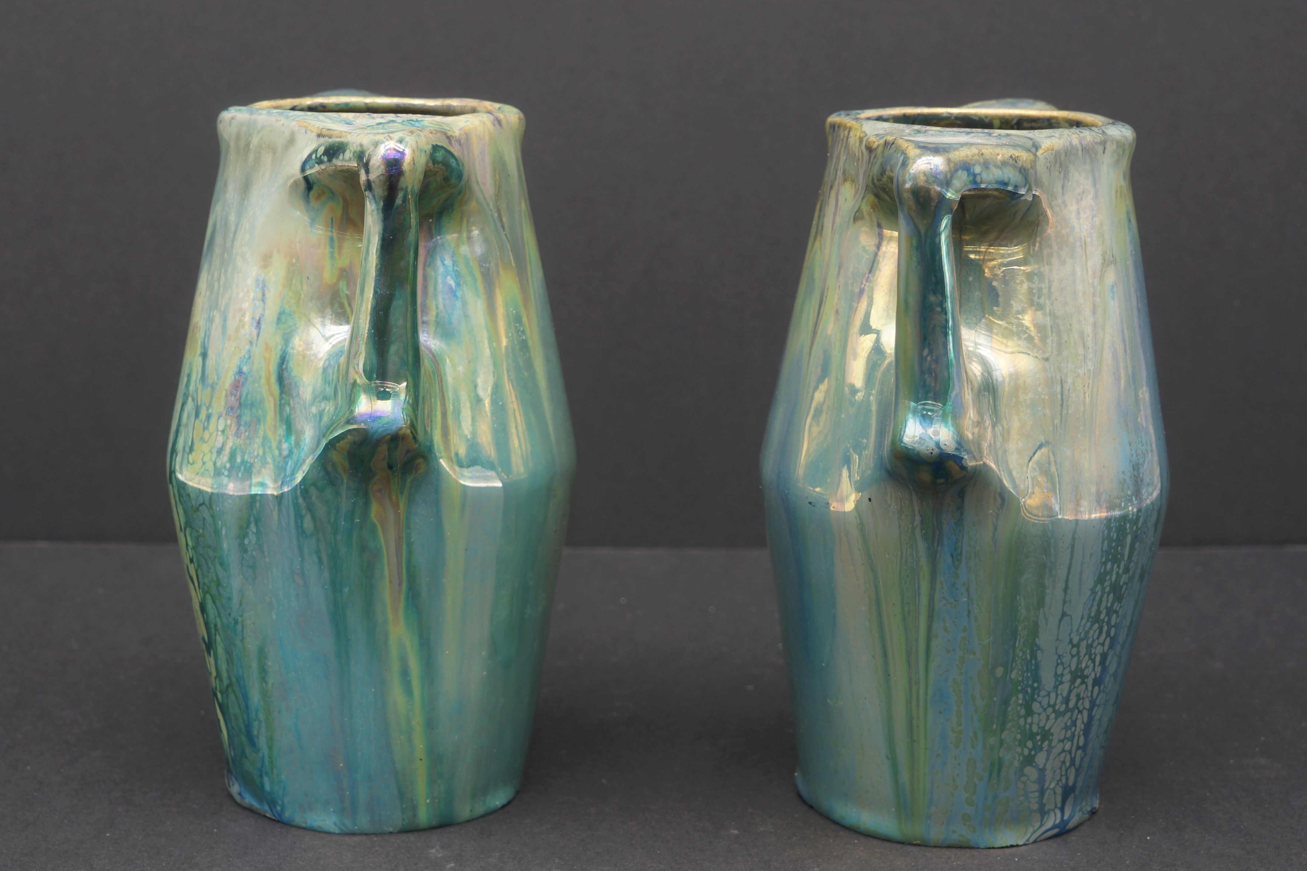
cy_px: 441
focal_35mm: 50
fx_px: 1815
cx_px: 612
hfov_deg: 39.6
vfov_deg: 27.0
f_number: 13
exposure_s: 1/5
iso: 100
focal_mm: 46
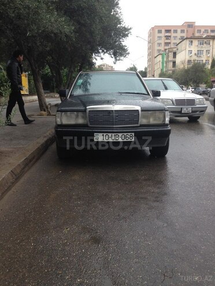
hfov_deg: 42.9
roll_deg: -0.4
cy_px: 143
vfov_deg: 55.4
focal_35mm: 33
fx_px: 273
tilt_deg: -5.8
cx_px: 108
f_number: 2.4
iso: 50
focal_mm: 4.12
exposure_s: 1/455
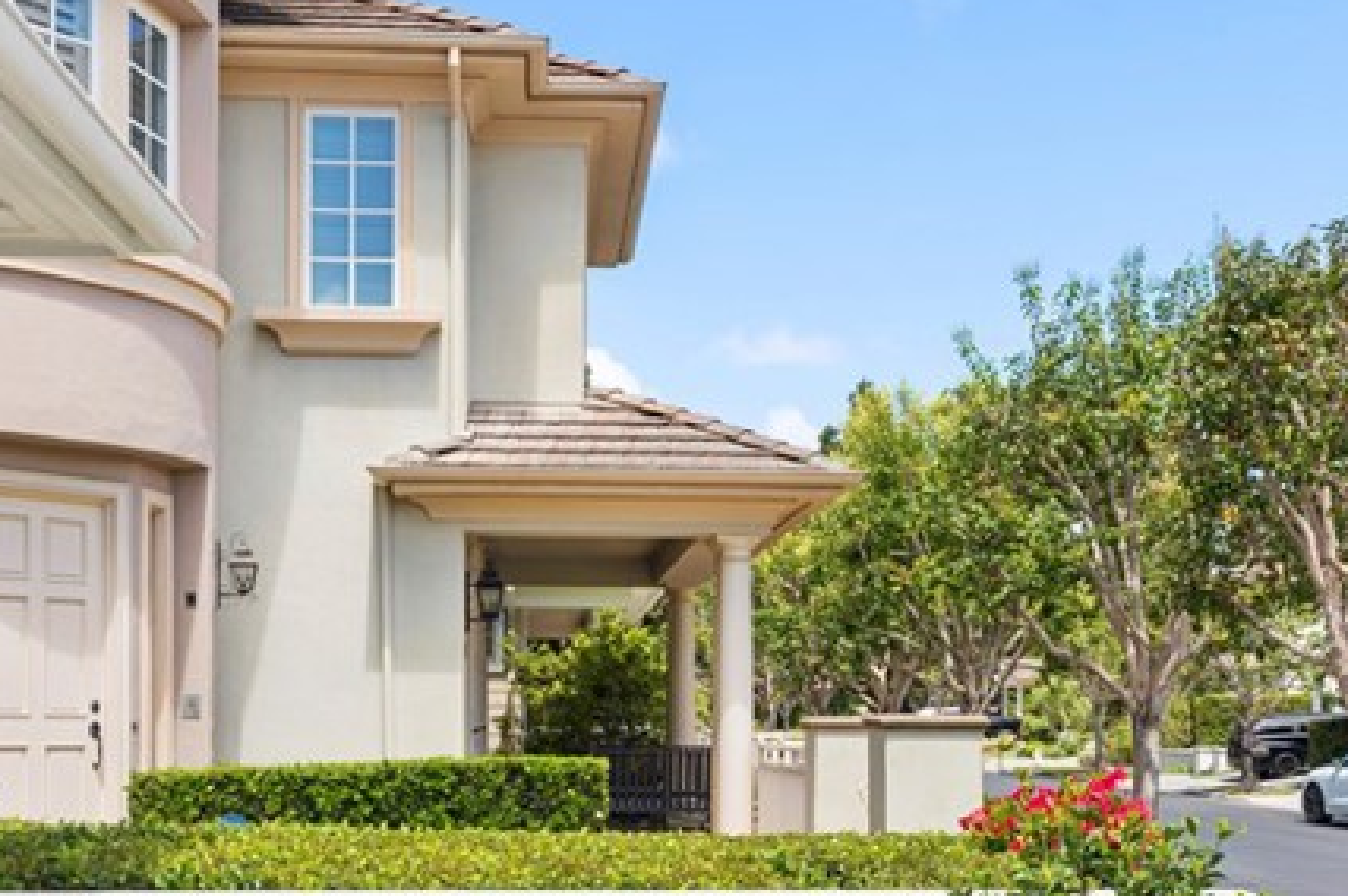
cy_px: 737
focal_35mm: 48
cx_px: 698
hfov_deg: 41.1
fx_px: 1796
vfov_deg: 27.4
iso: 100
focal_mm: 20
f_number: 9
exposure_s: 1/100
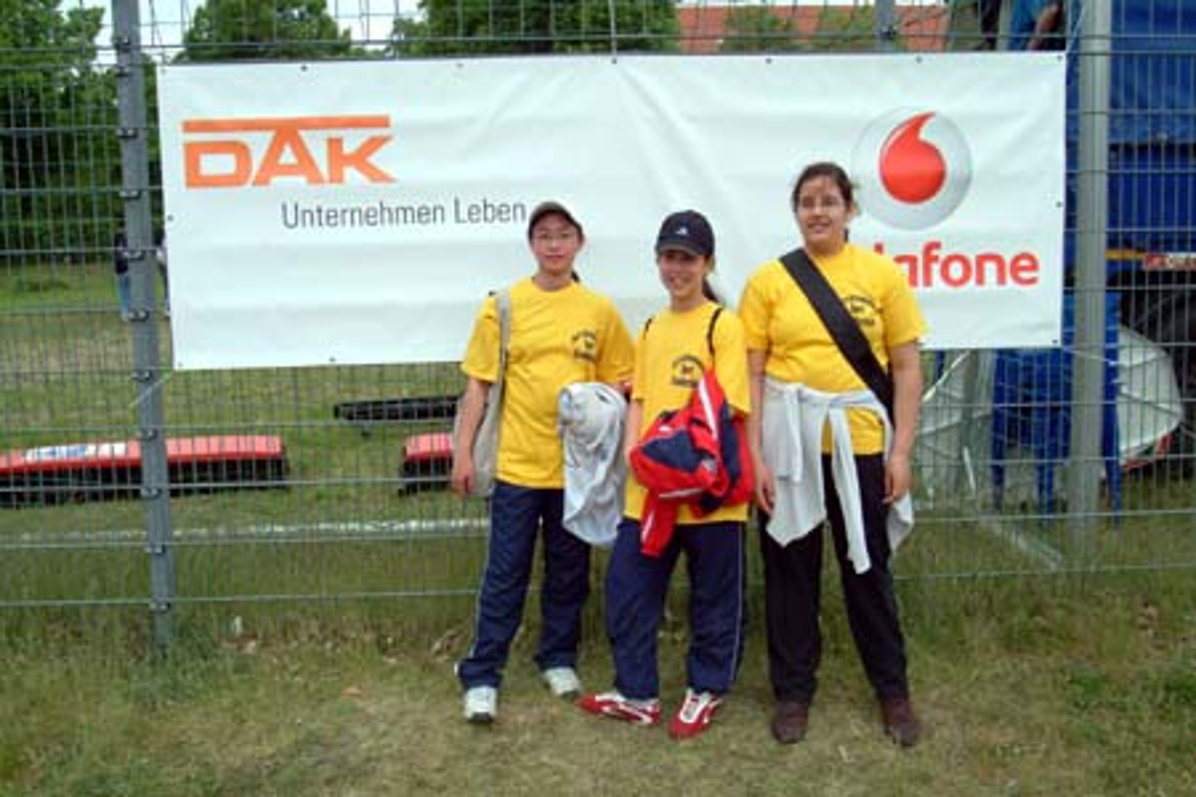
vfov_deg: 36.9
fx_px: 1196
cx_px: 598
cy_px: 398
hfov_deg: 53.1
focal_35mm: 36
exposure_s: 1/350
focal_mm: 24
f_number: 9.5
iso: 400
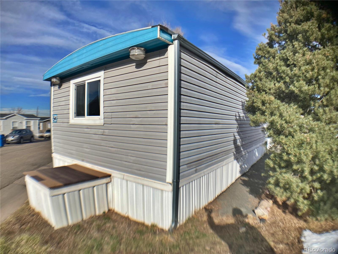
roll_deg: +2.2
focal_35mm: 26
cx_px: 169
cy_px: 127
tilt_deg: -2.0
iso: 32
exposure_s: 1/5747
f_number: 1.8
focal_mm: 4.25
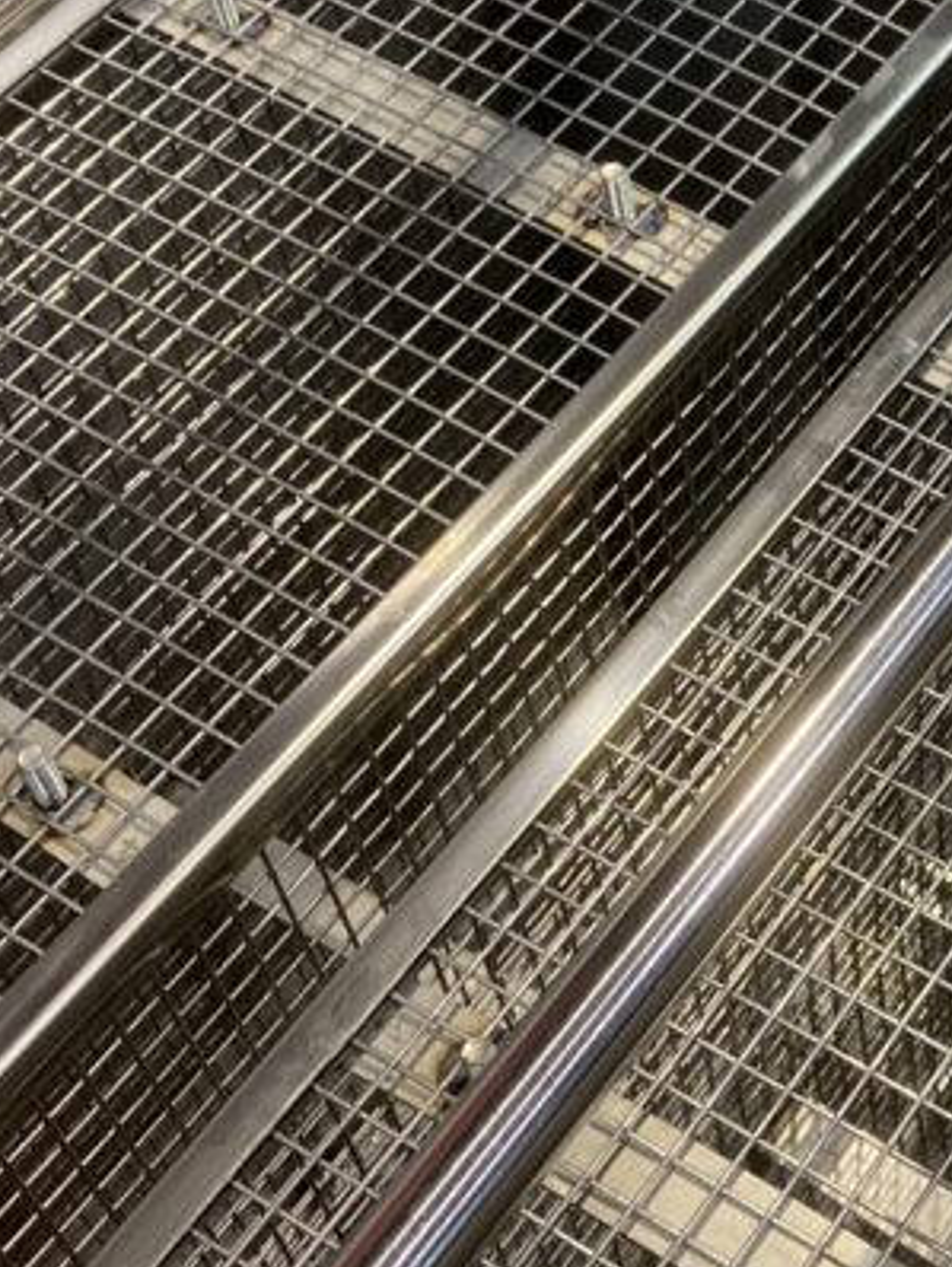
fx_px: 2747
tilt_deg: -53.1
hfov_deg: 18.9
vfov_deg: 26.0
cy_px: 606
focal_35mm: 75
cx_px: 1044
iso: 125
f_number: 1.8
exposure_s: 1/50
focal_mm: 3.99
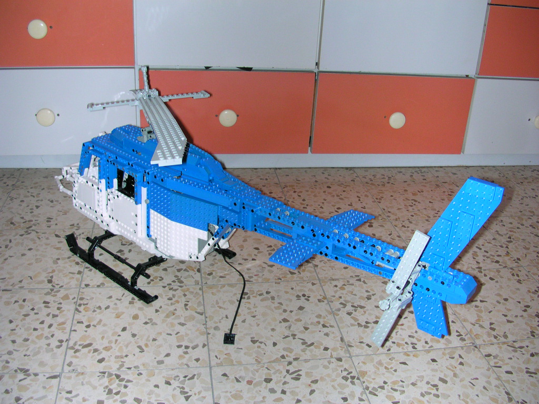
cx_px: 270
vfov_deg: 38.7
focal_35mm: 37
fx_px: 576
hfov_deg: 50.1
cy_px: 202
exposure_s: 1/60
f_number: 2.7
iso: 100
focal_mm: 5.6
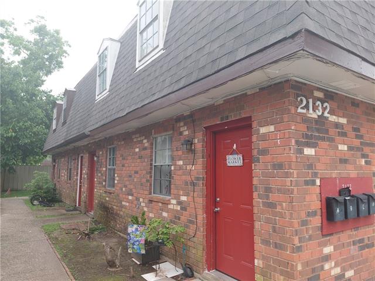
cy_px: 140
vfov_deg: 54.9
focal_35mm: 25
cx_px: 188
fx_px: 271
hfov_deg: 69.4
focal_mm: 4.69
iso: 50
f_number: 1.8
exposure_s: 1/235
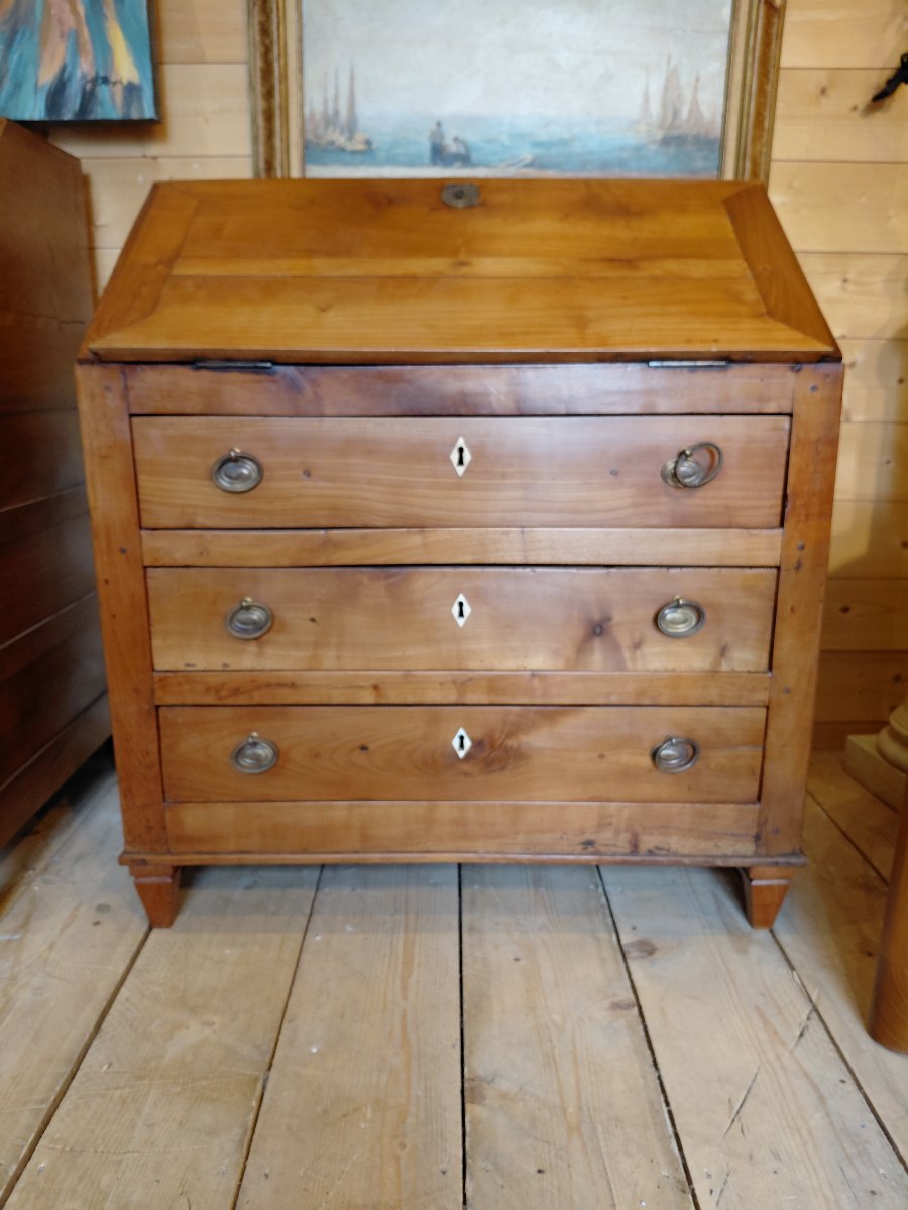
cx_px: 454
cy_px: 605
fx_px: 874
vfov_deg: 69.4
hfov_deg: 54.9
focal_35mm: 25
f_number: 1.8
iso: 200
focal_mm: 4.69
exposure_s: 1/100
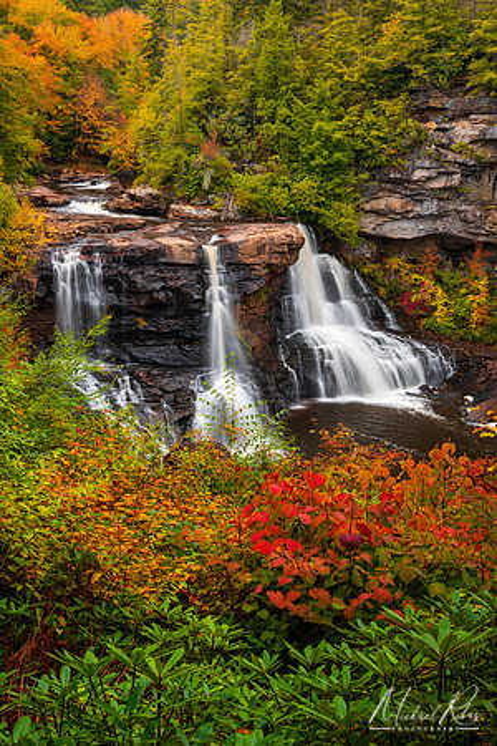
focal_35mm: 44
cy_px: 373
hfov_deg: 30.5
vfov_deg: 44.5
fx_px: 911
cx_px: 248
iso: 64
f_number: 13
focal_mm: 44
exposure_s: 1/4
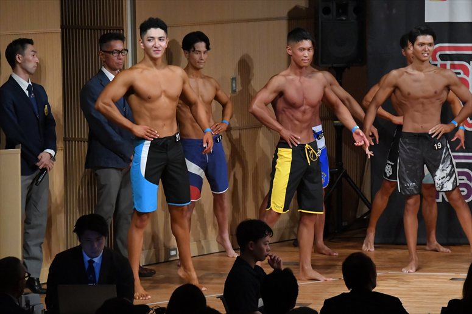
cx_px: 236
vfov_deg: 5.7
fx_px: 3145
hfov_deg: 8.6
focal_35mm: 240
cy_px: 157
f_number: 5.6
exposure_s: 1/400
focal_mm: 160
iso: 8000
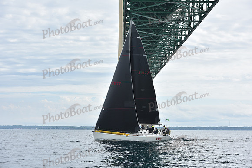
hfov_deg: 28.8
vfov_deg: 19.5
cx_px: 126
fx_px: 490
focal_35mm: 70
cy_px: 84
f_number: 7.1
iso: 250
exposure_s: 1/800
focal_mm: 70
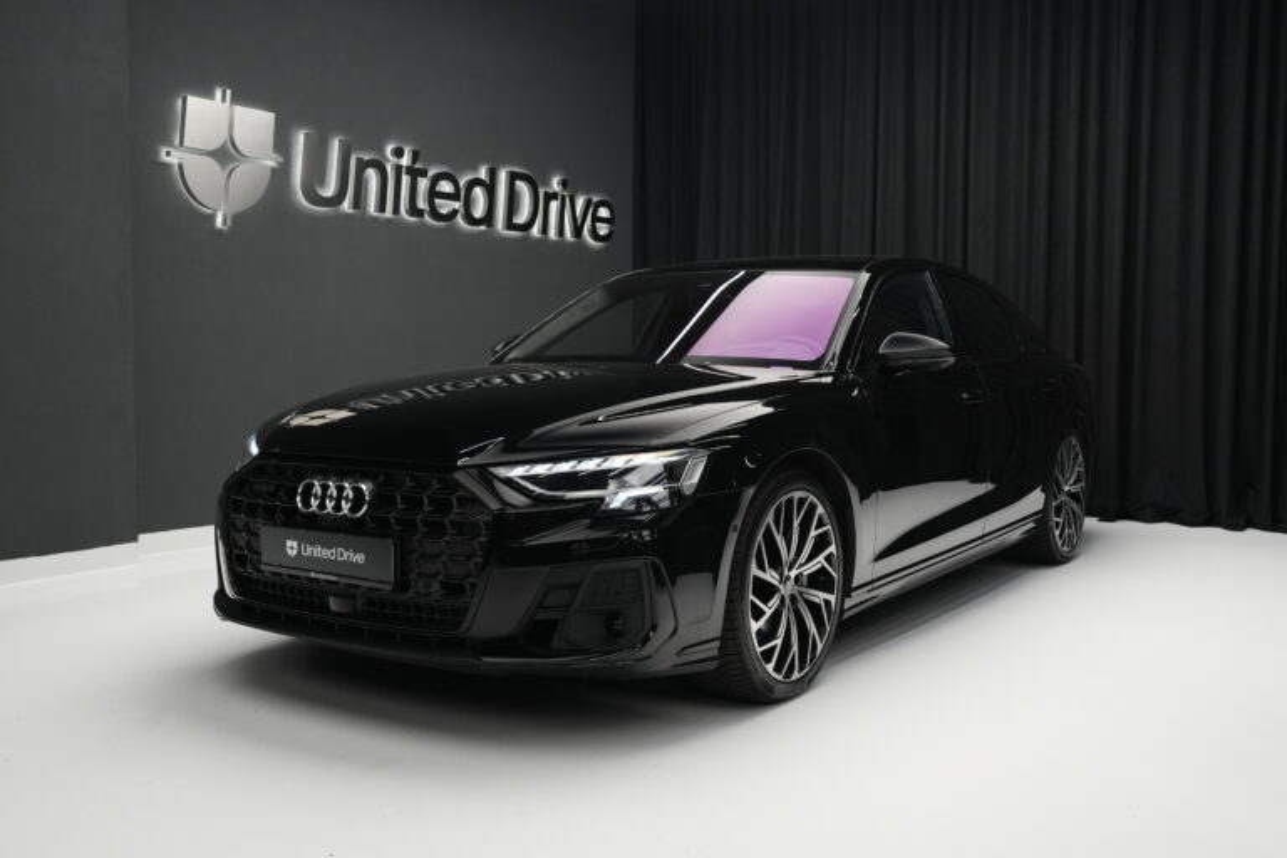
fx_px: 1251
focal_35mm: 35
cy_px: 429
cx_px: 644
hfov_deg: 54.4
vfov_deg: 37.9
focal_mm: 35
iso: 3200
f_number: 5.6
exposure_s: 1/60
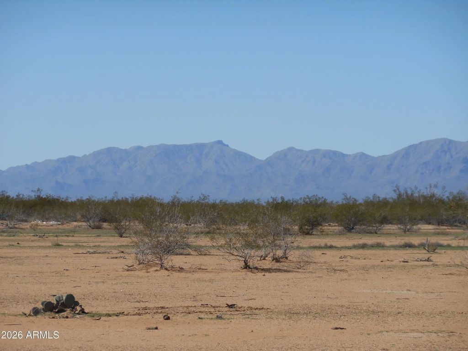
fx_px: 2582
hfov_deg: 10.4
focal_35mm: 191
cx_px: 234
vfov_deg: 7.8
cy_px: 176
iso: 80
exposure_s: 1/640
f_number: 5.6
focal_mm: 34
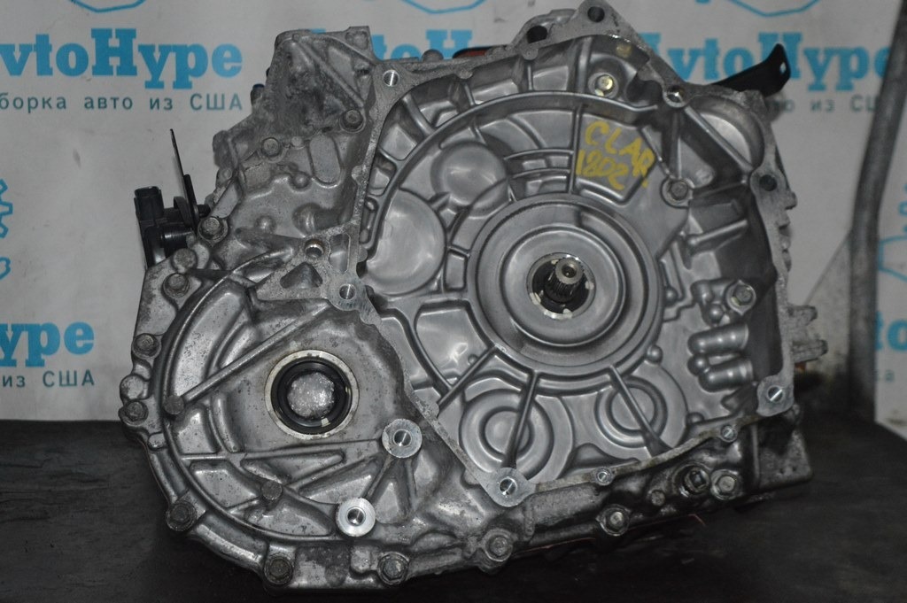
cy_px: 302
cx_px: 454
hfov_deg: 28.1
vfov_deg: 18.9
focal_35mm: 72
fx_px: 1812
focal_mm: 48
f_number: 5.3
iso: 3200
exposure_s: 1/60
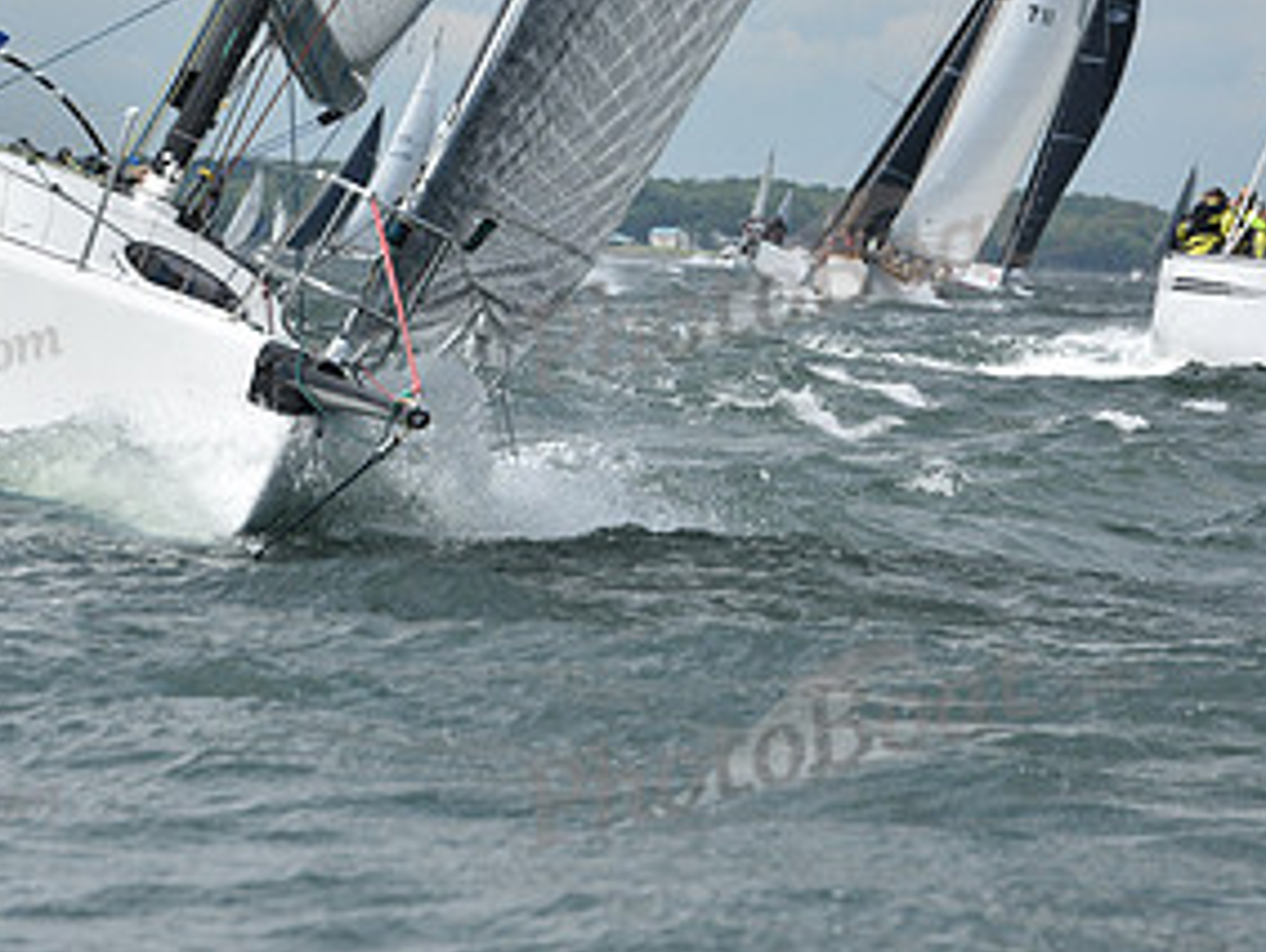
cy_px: 110
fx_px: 13696
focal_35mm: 374
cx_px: 295
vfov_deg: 4.0
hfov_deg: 5.3
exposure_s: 1/1000
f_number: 9
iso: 250
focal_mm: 190
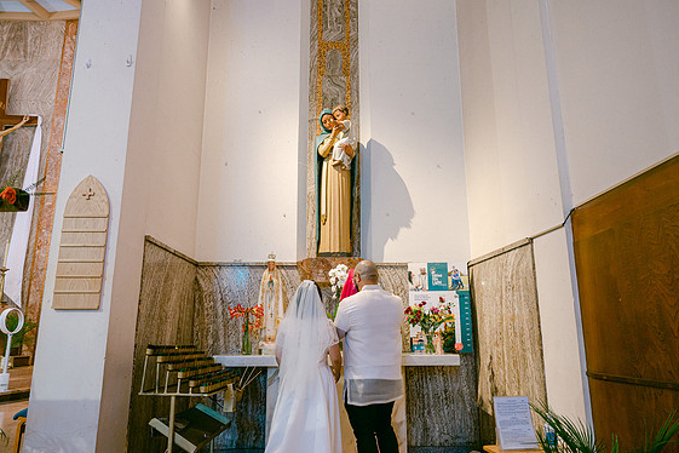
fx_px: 490
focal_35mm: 26
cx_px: 339
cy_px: 225
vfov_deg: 49.6
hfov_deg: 69.4
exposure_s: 1/160
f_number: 3.2
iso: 1600
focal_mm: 24
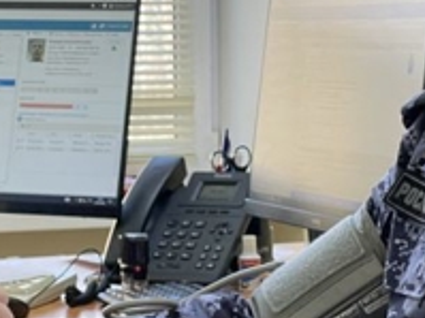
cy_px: 77
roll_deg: +0.9
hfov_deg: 11.4
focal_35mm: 174
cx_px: 178
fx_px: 2135
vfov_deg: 8.5
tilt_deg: +0.5
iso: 80
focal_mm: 6
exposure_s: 1/99
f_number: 2
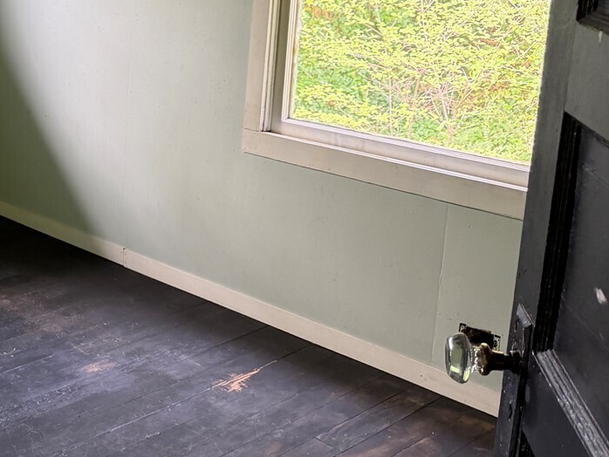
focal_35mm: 55
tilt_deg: -10.6
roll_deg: +0.0
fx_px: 968
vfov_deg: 26.2
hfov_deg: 30.6
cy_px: 110
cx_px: -85
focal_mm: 6.76
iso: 200
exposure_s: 1/69
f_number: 1.78
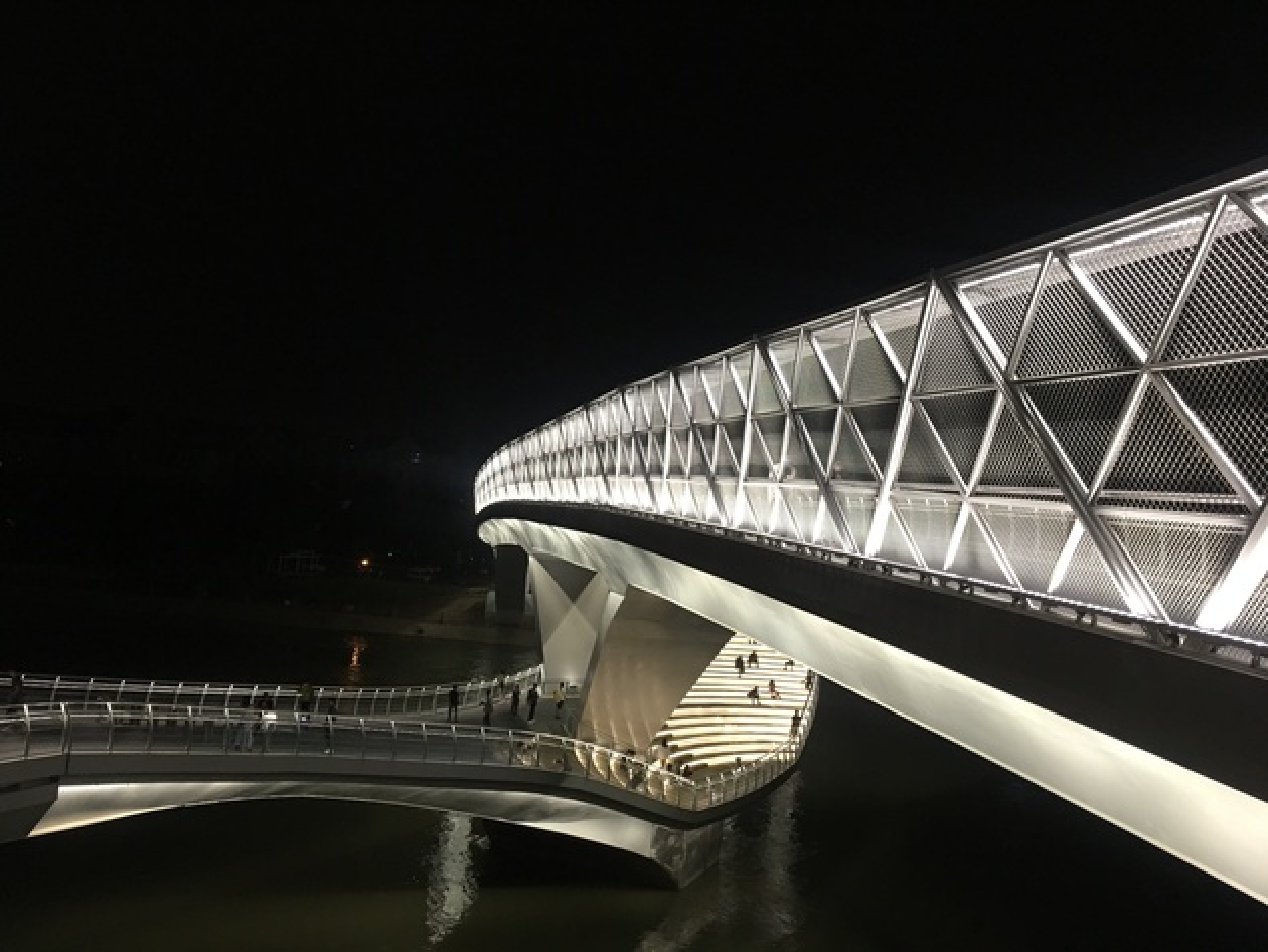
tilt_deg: +2.0
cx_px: 634
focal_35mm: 29
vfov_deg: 48.3
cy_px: 476
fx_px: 1063
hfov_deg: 61.6
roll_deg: -5.0
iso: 100
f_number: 2.2
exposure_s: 1/17
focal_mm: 4.15
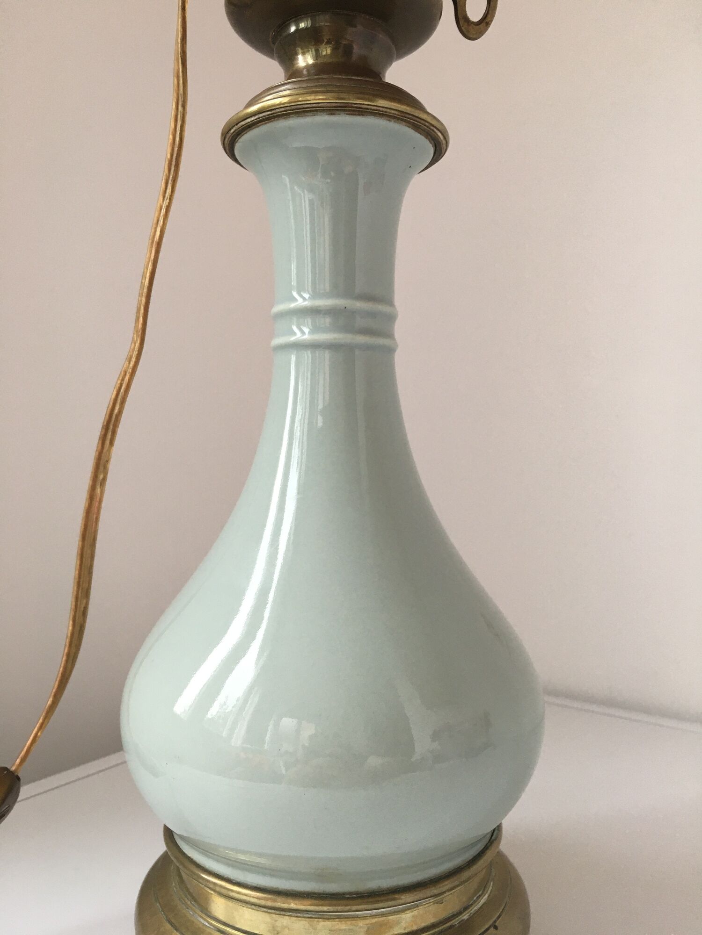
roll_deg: -1.3
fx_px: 784
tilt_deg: -1.2
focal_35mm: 29
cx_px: 351
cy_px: 468
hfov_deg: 48.2
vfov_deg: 61.7
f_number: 2.2
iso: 50
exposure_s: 1/33
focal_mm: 4.15
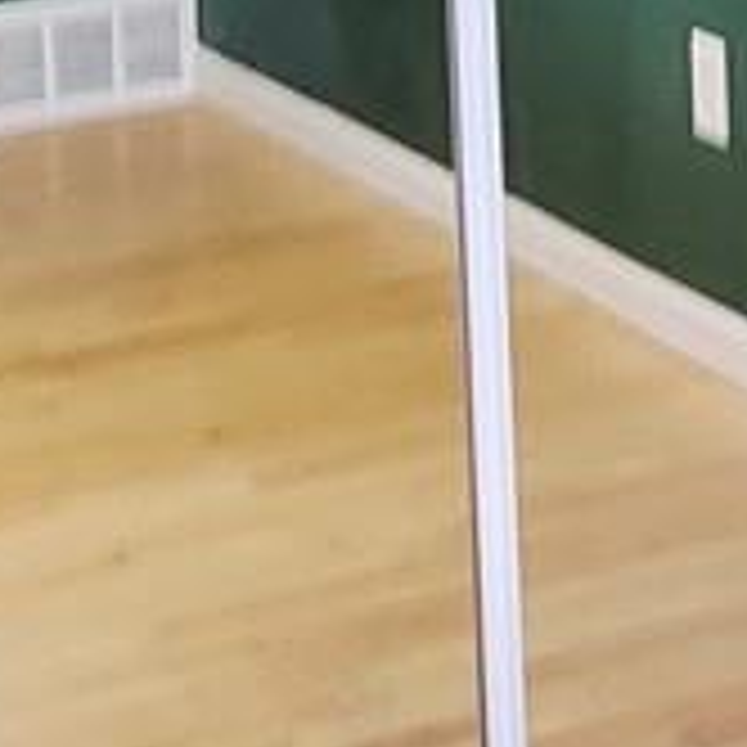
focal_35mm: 142
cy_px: -369
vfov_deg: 11.8
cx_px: 760
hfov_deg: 12.1
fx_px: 3467
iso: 320
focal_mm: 5.4
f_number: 1.8
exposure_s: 1/40
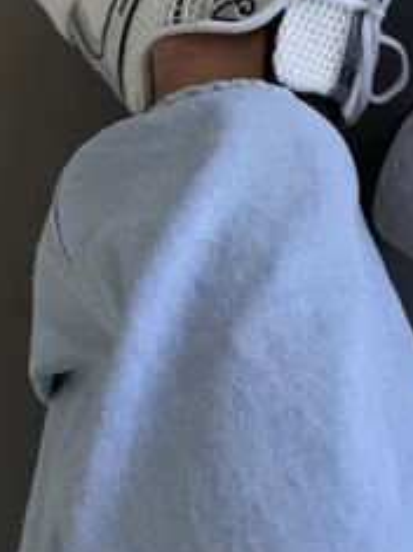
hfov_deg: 28.5
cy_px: 54
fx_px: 780
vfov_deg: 36.5
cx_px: 373
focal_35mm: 49
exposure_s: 1/189
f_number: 1.78
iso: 64
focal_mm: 6.76
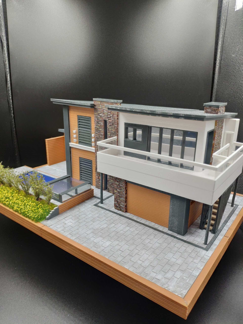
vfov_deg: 79.0
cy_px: 162
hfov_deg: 63.4
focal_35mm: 21
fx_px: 197
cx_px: 122
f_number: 1.8
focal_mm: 4.22
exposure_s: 1/100
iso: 230
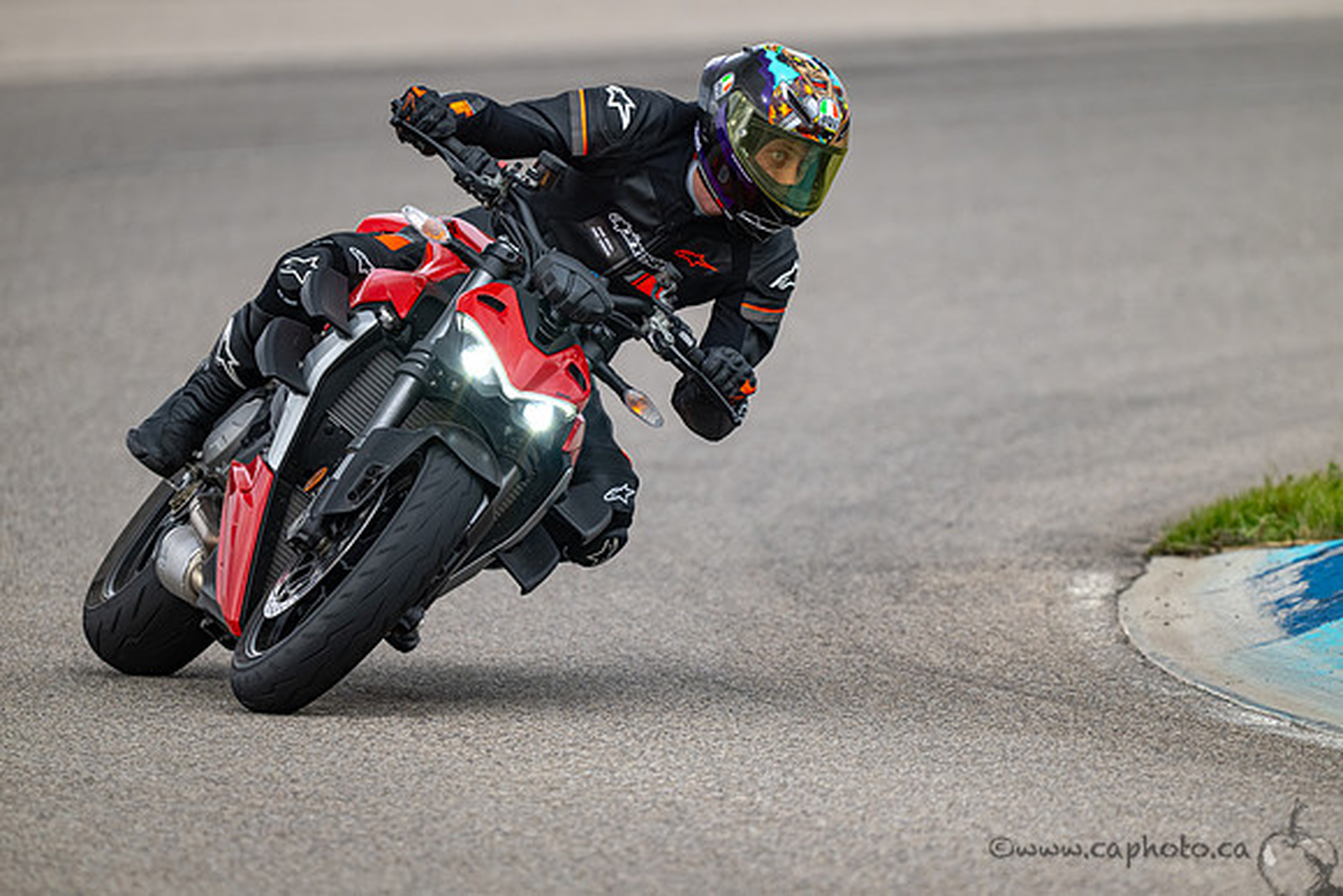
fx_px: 22388
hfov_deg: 3.4
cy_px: 448
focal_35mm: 600
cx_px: 672
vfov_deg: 2.3
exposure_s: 1/1250
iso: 720
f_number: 6.3
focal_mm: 600
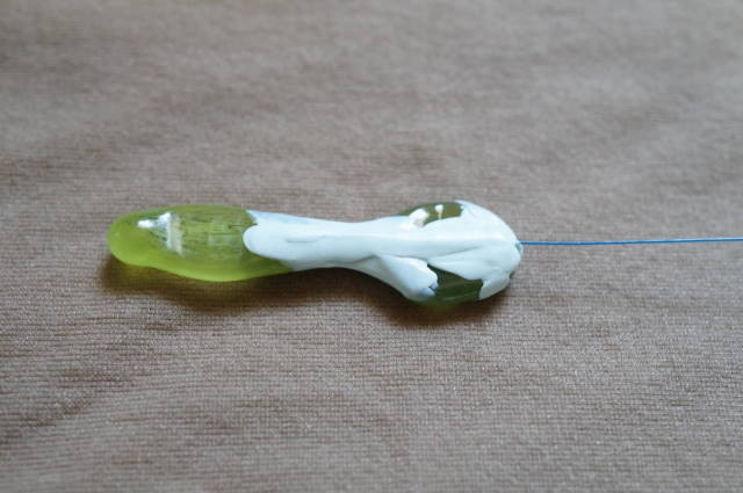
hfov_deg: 43.7
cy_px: 246
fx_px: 928
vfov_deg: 29.8
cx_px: 372
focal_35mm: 45
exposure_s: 1/60
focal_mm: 30
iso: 2500
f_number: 7.1
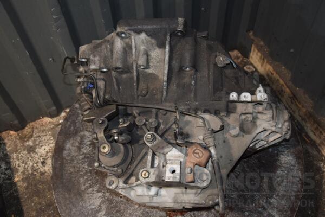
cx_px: 162
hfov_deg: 43.6
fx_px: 406
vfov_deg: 29.9
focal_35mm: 45
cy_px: 108
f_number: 5
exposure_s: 1/60
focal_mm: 30
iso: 800
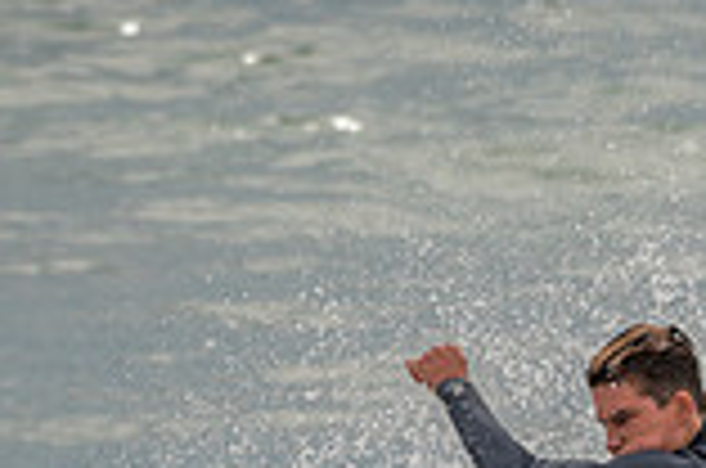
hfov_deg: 1.9
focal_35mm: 1074
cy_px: 641
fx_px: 21020
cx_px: 616
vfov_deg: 1.3
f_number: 5.6
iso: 200
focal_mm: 290
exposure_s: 1/2000
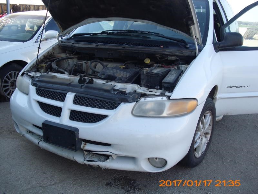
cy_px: 97
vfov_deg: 39.7
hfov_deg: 51.4
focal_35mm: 36
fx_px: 268
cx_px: 129
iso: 80
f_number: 3.1
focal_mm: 6.3
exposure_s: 1/250
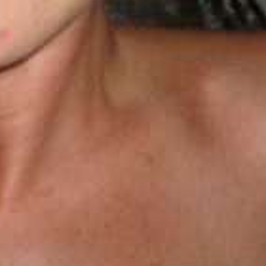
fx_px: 1191
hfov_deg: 12.5
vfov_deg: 12.1
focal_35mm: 137
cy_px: -136
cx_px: -36
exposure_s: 1/60
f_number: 2.8
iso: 100
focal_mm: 5.8
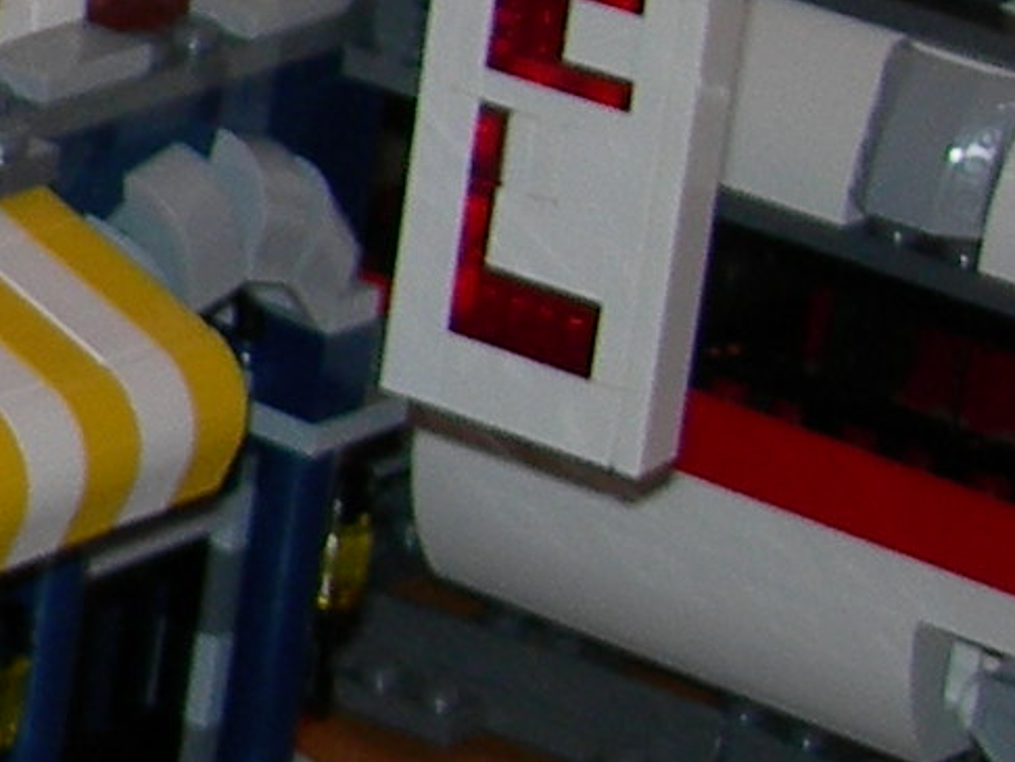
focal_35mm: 240
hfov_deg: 7.3
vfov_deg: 6.2
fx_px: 7041
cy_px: 213
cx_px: -1988
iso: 50
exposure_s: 1/60.1
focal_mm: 7.8
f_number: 2.8
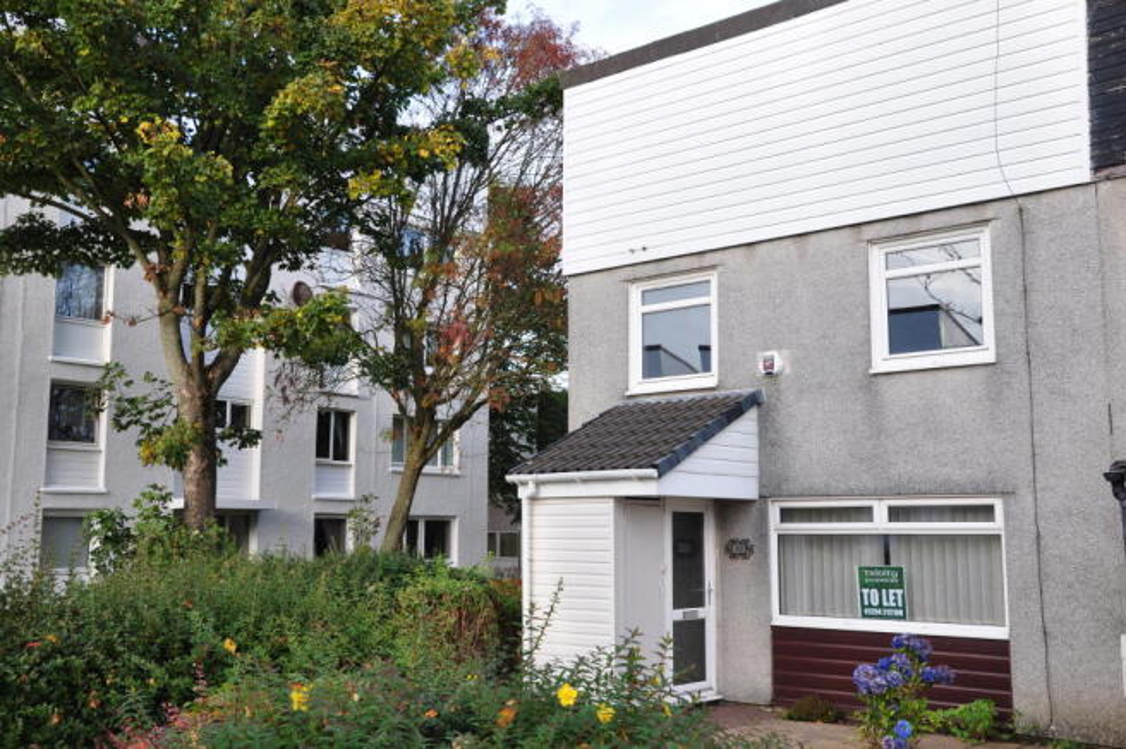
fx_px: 1172
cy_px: 374
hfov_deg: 51.3
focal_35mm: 38
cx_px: 563
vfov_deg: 35.4
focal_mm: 25
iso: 400
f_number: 9
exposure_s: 1/125
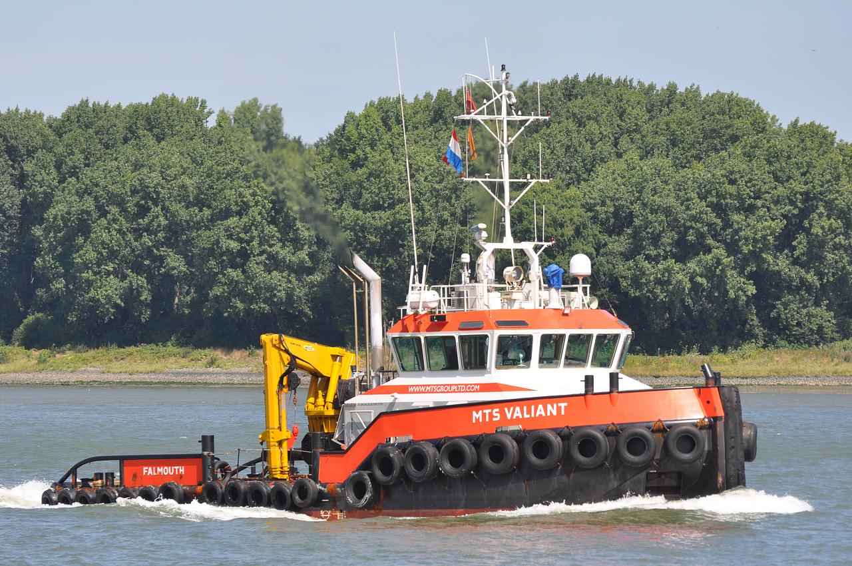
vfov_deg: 4.6
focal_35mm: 300
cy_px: 283
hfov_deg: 6.9
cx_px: 426
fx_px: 7091
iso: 320
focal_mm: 200
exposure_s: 1/1000
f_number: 8
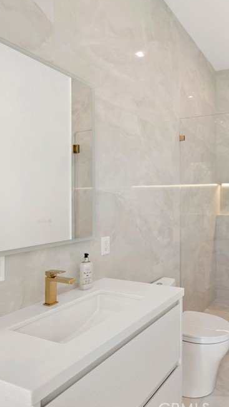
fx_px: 248
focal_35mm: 23
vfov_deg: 78.7
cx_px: 220
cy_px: 205
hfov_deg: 43.6
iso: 100
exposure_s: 1/8
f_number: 8
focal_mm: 14
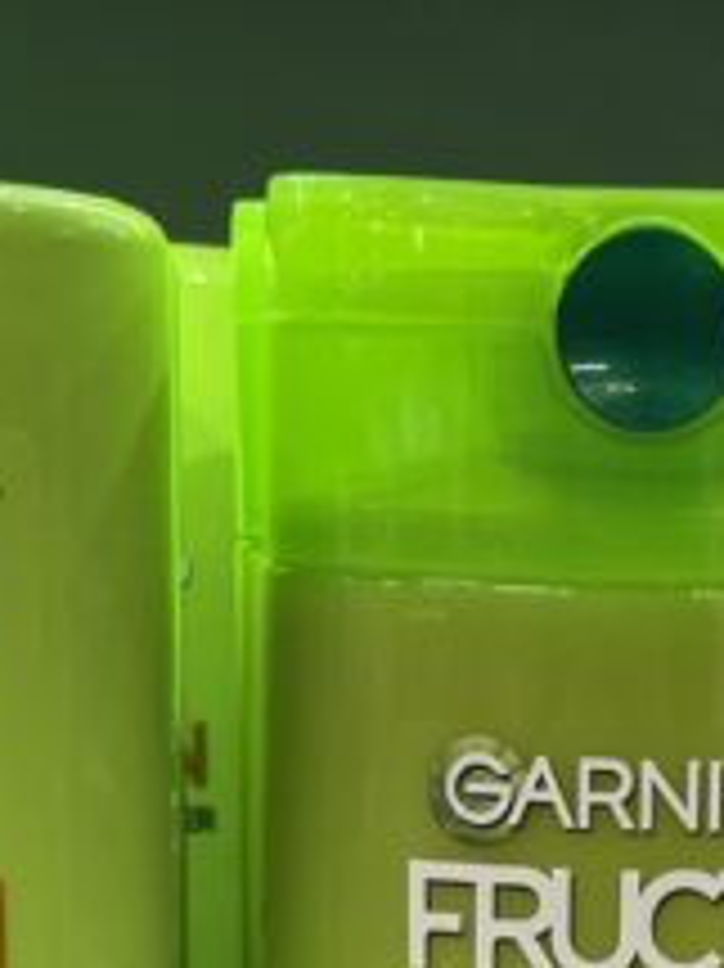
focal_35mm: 124
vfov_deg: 14.4
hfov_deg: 11.8
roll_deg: -0.7
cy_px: 1621
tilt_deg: -20.8
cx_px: 675
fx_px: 3461
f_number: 1.6
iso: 80
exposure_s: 1/120
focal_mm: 4.2
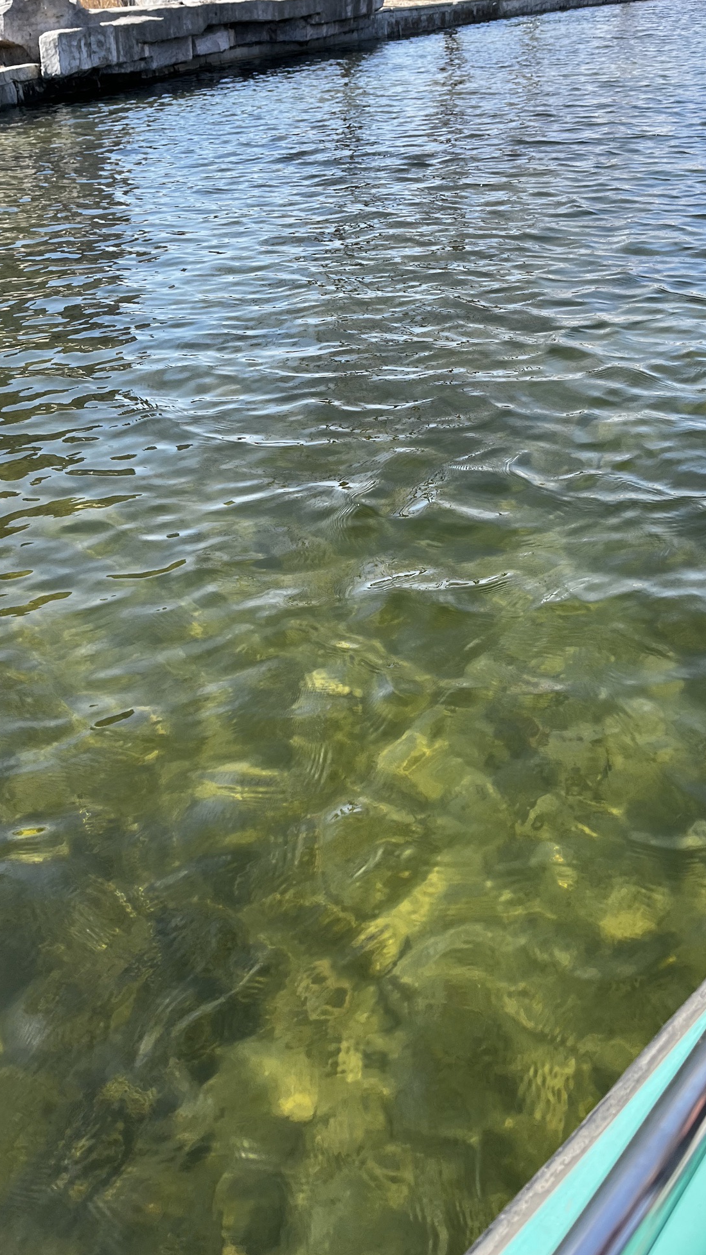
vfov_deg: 66.1
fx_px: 965
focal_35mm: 29
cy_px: 630
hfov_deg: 40.2
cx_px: 330
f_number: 1.6
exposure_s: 1/1066
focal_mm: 5.1
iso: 50
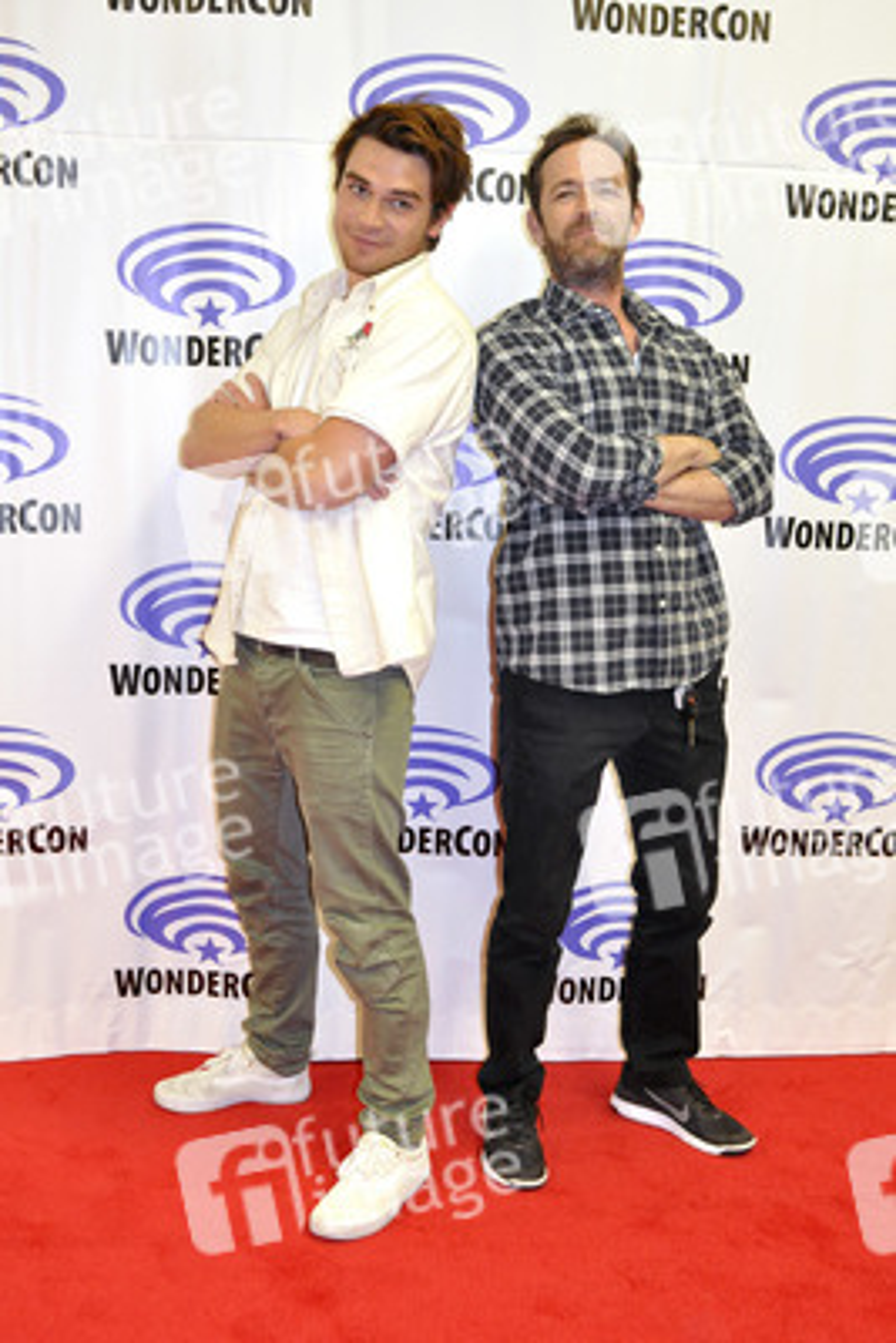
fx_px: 1343
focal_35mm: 36
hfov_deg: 36.9
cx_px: 448
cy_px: 672
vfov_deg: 53.1
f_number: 4.5
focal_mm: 24
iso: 1000
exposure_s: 1/60
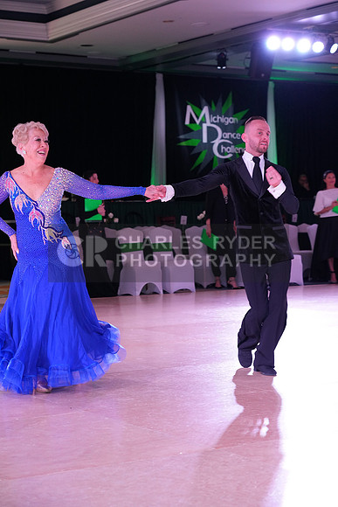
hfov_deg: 18.7
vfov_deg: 27.7
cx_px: 169
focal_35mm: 73
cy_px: 254
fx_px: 1027
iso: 2000
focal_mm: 73
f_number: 5
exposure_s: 1/250
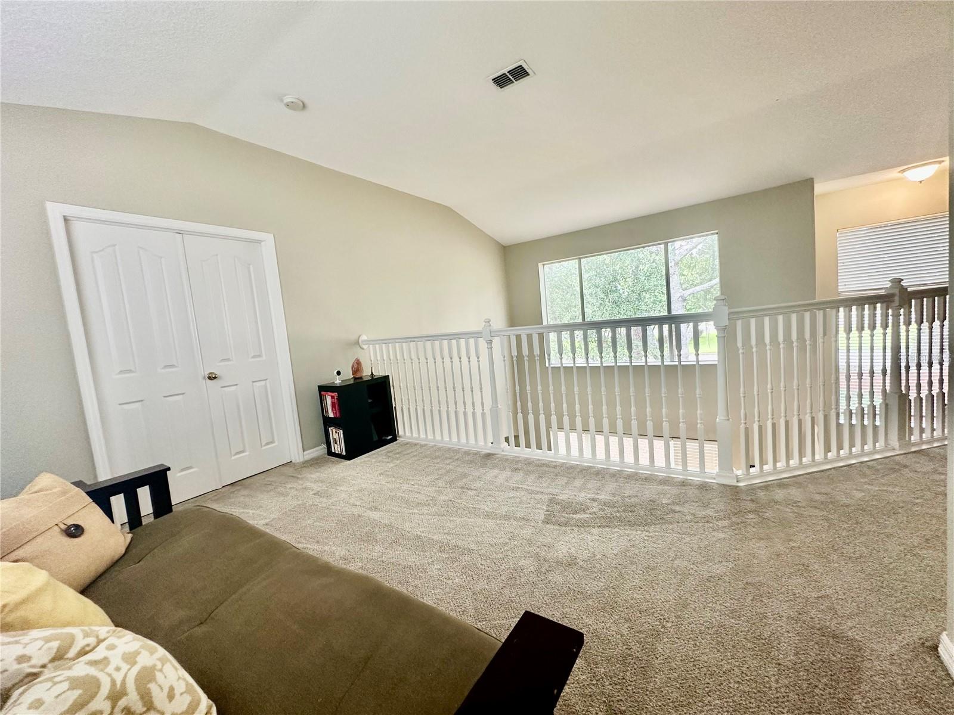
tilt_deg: -5.1
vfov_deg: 85.7
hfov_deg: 102.1
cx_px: 477
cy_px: 358
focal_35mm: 14
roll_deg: +5.3
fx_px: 386
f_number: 2.2
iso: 200
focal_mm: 2.22
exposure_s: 1/60
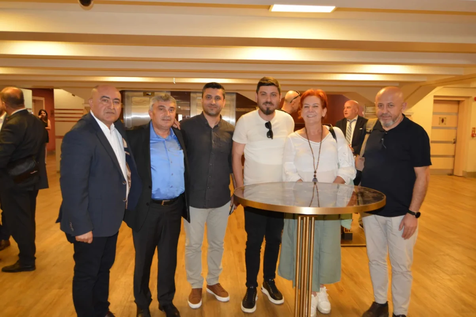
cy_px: 158
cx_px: 238
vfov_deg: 47.9
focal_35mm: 27
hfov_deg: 67.4
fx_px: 357
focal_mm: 18
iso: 1000
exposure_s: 1/60
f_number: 3.5
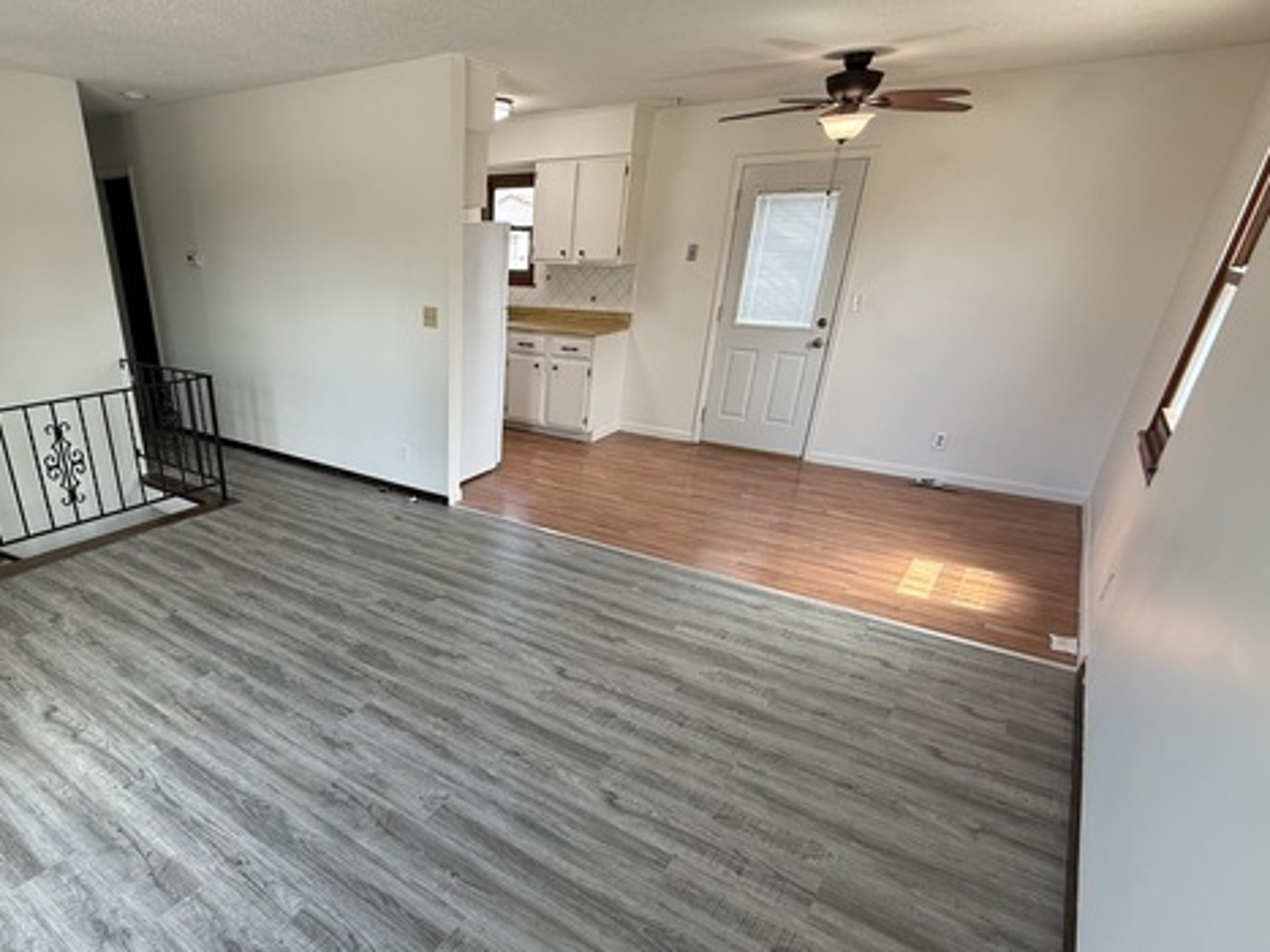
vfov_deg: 65.1
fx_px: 734
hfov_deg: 79.5
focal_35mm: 20
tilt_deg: -26.3
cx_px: 439
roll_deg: +0.8
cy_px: 590
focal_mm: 2.22
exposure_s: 1/120
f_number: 2.2
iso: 160
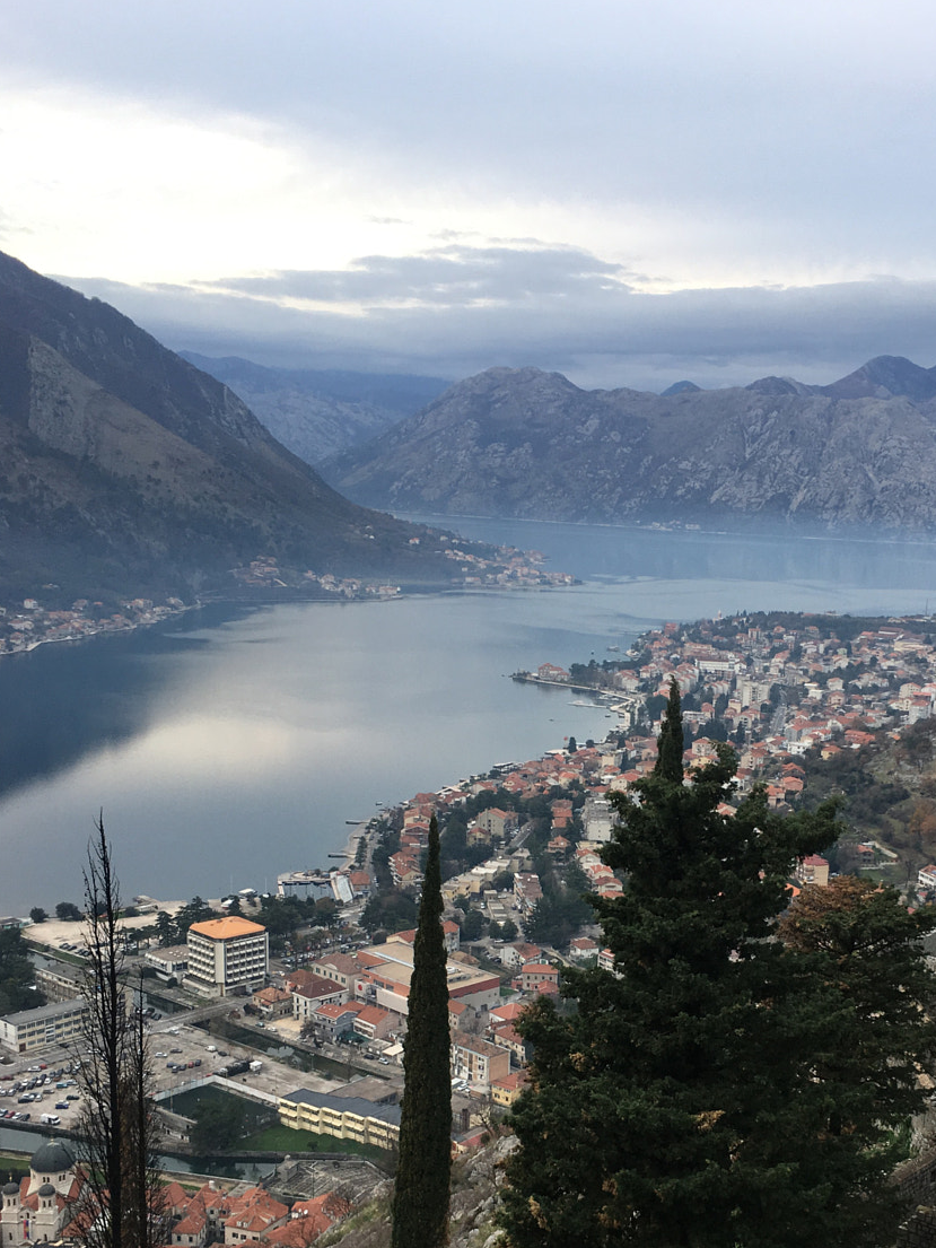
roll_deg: -3.1
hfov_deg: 34.0
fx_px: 1514
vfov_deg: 44.0
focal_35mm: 42
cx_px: 642
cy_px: 861
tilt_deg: -13.9
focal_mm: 4.15
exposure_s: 1/50
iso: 25
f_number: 2.2
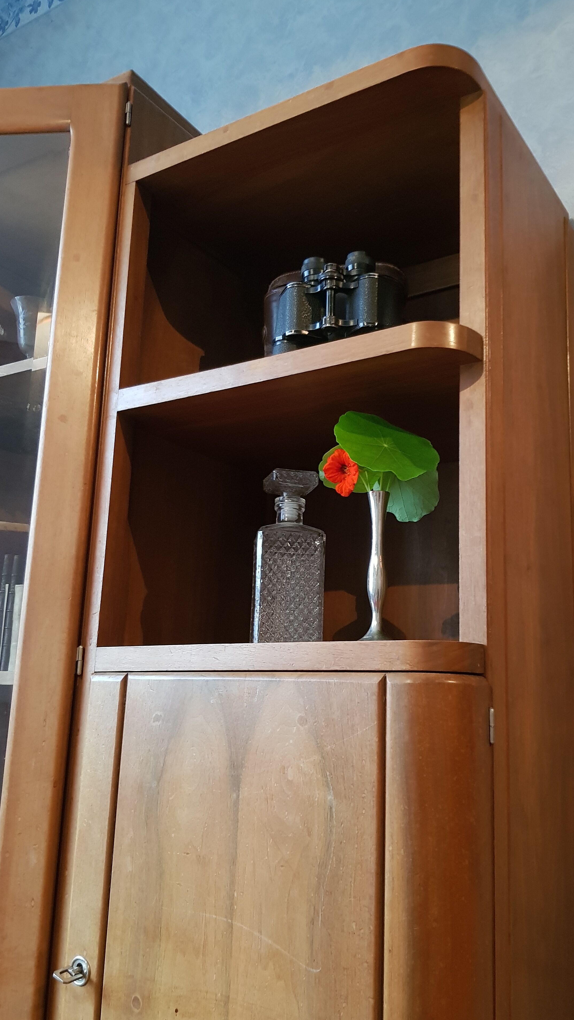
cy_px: 524
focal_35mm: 30
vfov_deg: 64.3
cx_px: 314
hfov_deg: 38.9
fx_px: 812
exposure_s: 1/10
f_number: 1.7
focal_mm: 4.2
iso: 250
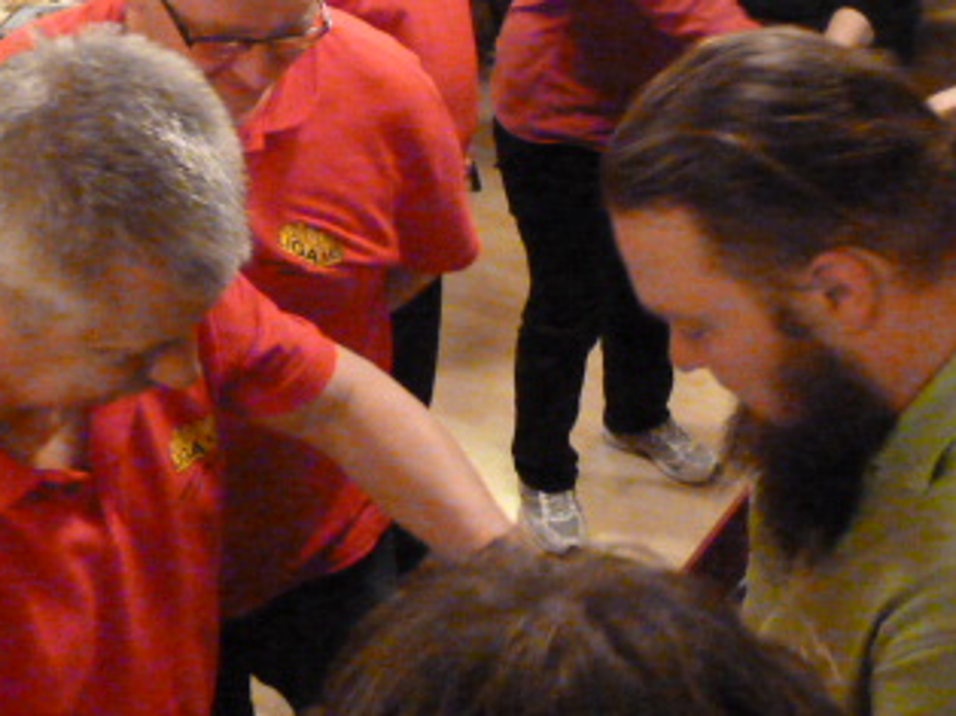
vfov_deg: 28.1
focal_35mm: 51
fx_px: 1407
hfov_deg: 37.5
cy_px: 183
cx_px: 448
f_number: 3.3
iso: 1600
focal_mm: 4.1
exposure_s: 1/15
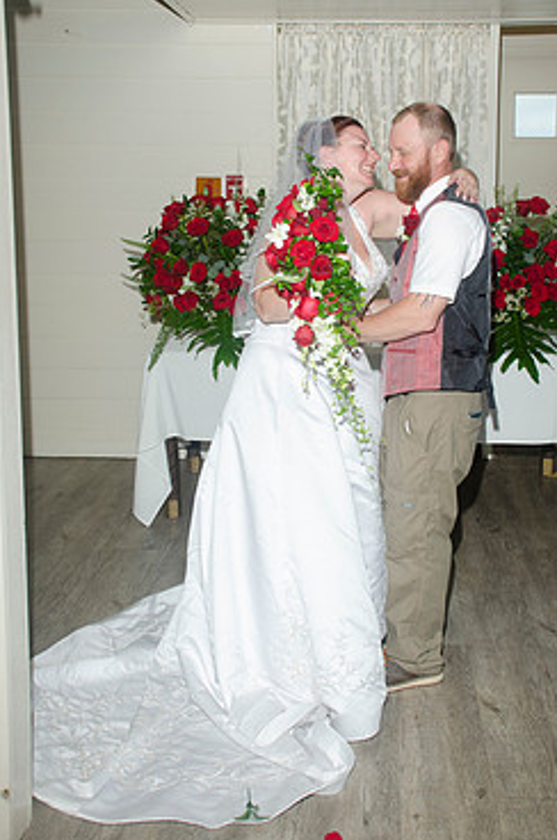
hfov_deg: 30.3
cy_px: 363
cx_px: 336
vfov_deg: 44.5
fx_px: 1025
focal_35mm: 44
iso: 400
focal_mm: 24
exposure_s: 1/250
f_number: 5.6
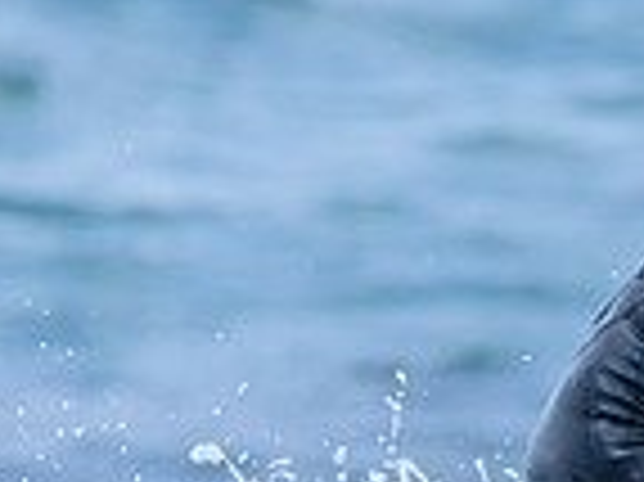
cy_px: 643
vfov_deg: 0.4
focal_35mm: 3758
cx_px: 1103
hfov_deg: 0.5
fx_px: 69856
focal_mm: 800
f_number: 6.3
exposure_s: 1/2000
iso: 500
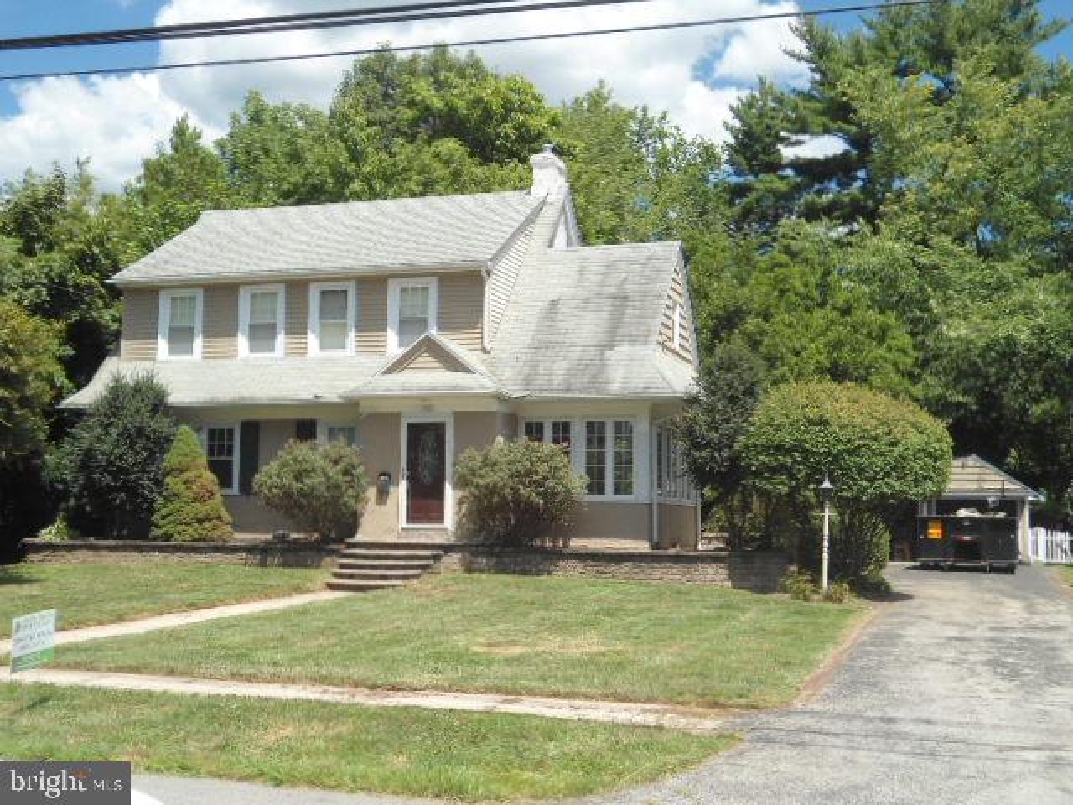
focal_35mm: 44
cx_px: 536
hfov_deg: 42.9
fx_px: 1364
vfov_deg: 32.9
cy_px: 402
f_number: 3.5
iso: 80
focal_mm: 7.9
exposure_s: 1/640
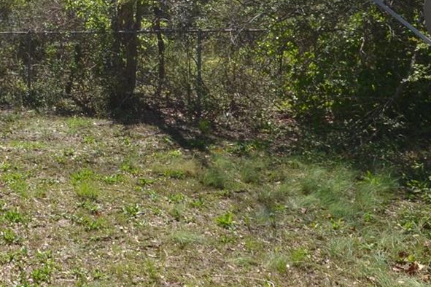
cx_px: -75
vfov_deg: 25.4
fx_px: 623
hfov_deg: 32.2
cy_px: 48
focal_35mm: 52
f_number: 7.1
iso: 100
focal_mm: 10
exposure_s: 1/200
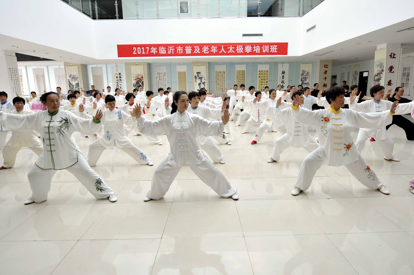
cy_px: 138
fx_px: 241
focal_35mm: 21
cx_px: 207
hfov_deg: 81.3
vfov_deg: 59.4
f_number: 2.8
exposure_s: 1/100
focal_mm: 14
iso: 200
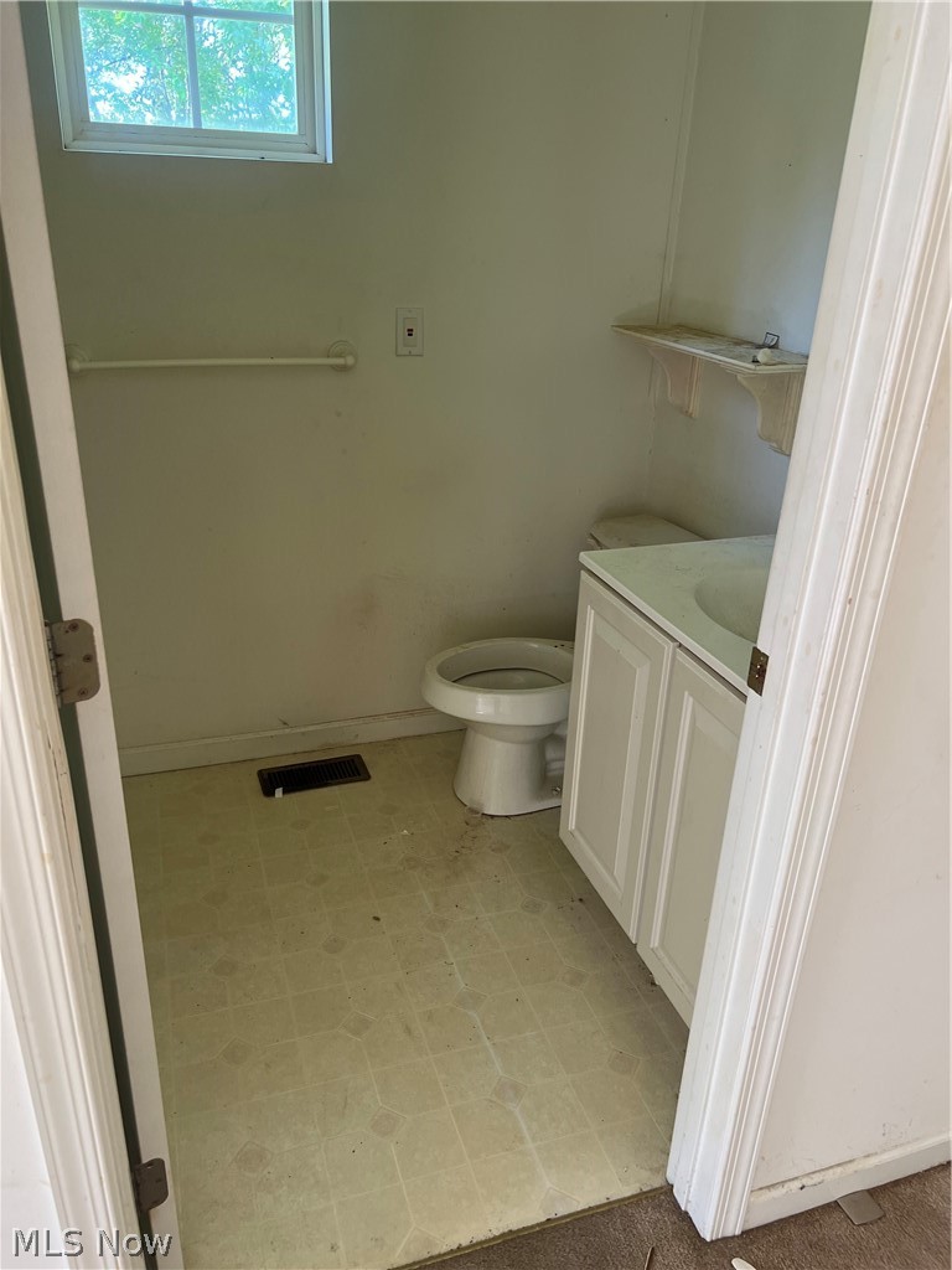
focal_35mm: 26
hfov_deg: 53.1
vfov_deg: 67.3
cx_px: 476
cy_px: 635
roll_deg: -4.9
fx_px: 953
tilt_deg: -22.5
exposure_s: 1/121
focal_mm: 5.7
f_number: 1.5
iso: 125
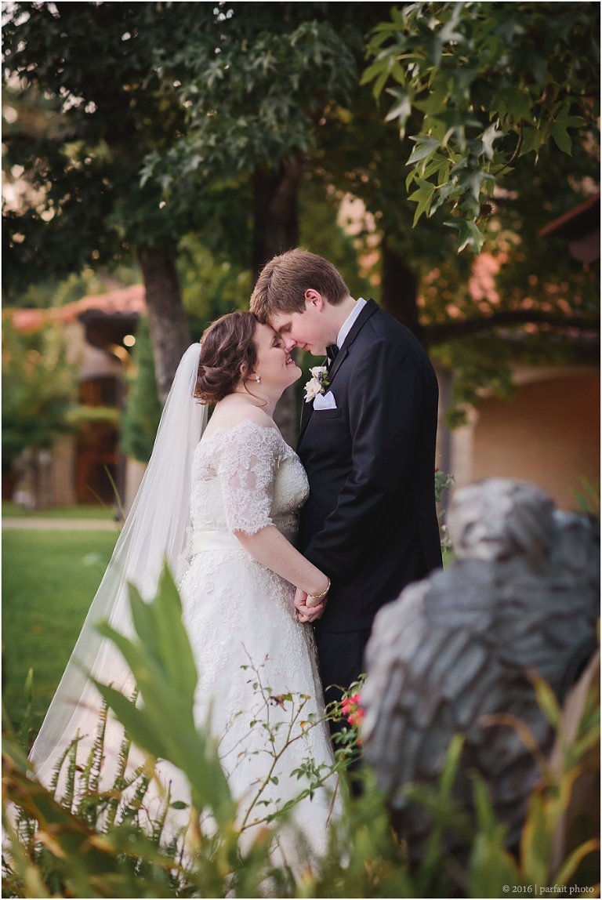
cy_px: 450
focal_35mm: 85
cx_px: 301
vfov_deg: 23.9
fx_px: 2127
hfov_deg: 16.1
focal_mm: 85
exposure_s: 1/640
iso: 2000
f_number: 2.2
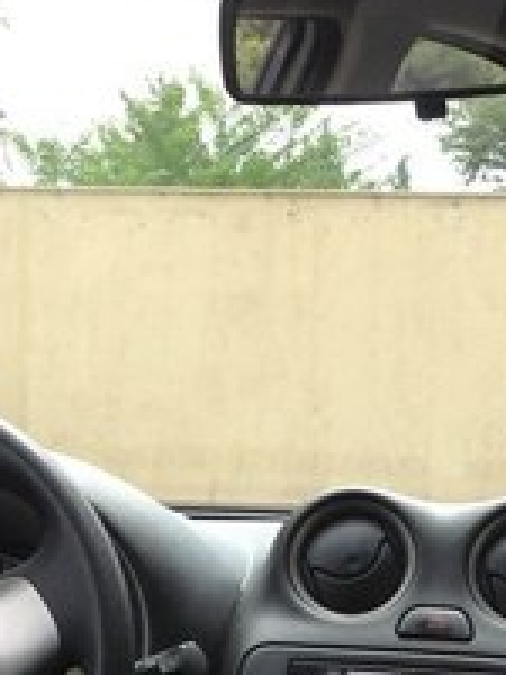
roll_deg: -1.7
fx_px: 1598
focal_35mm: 82
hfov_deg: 18.0
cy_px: 817
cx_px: 213
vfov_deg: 22.0
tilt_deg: -10.8
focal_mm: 4.12
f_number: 2.4
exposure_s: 1/299
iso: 50
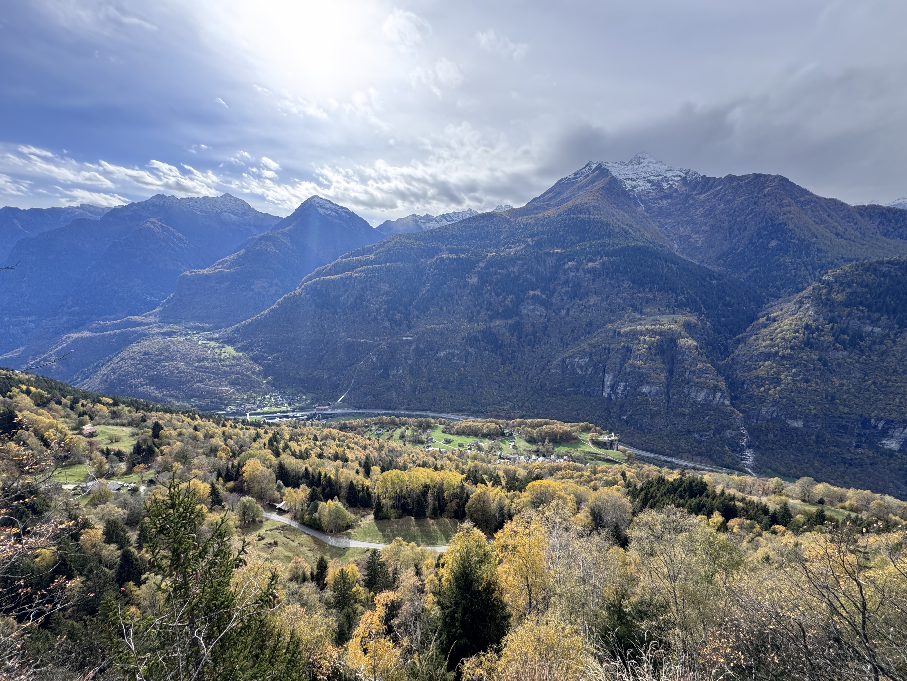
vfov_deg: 85.7
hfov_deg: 102.1
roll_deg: +0.0
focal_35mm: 14
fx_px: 367
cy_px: 340
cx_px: 454
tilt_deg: -10.9
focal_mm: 2.22
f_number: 2.2
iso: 50
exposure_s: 1/741
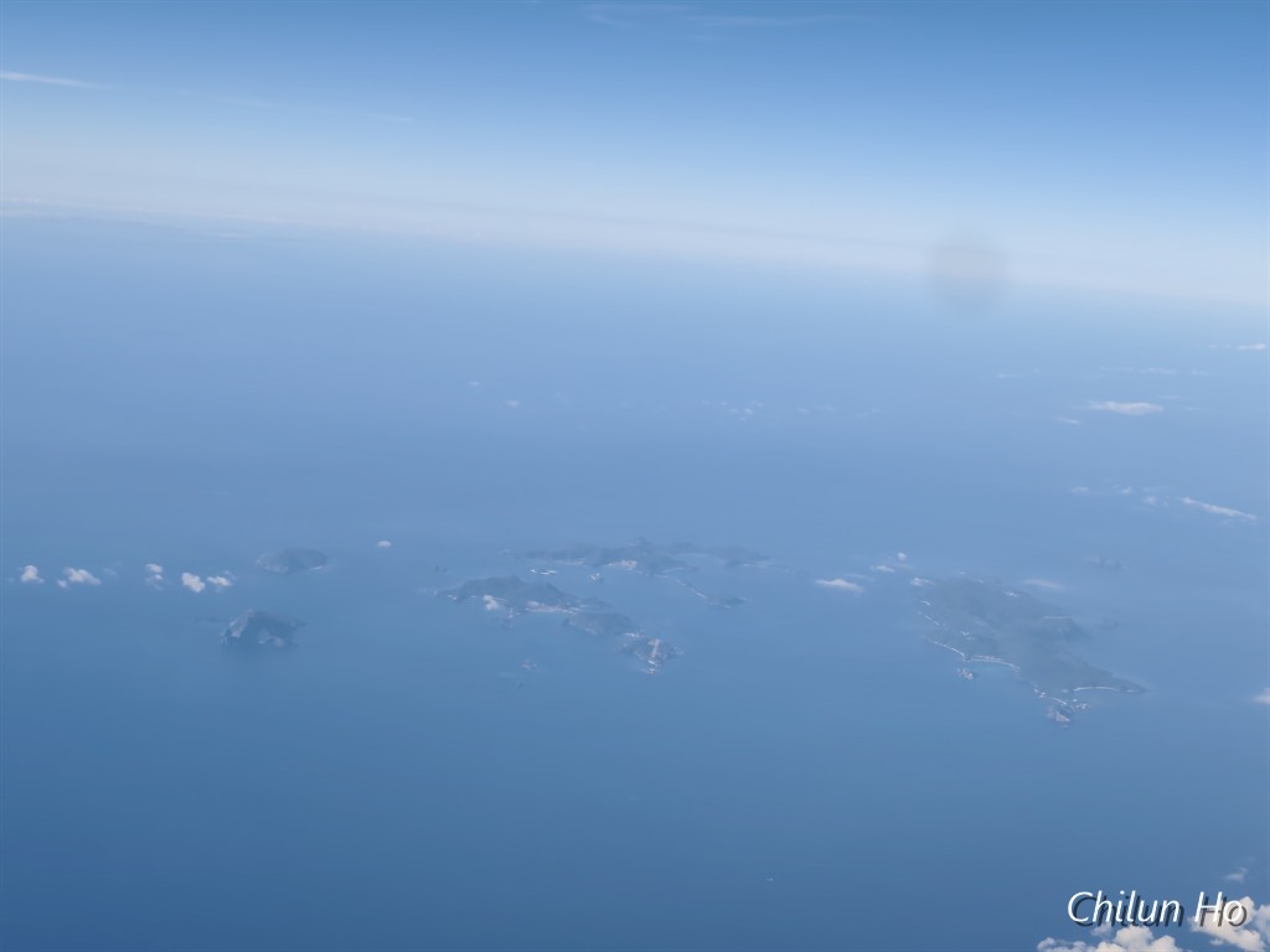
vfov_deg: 25.2
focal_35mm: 58
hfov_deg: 33.2
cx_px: 635
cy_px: 476
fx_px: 2128
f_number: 1.7
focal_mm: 6.07
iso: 50
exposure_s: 1/568
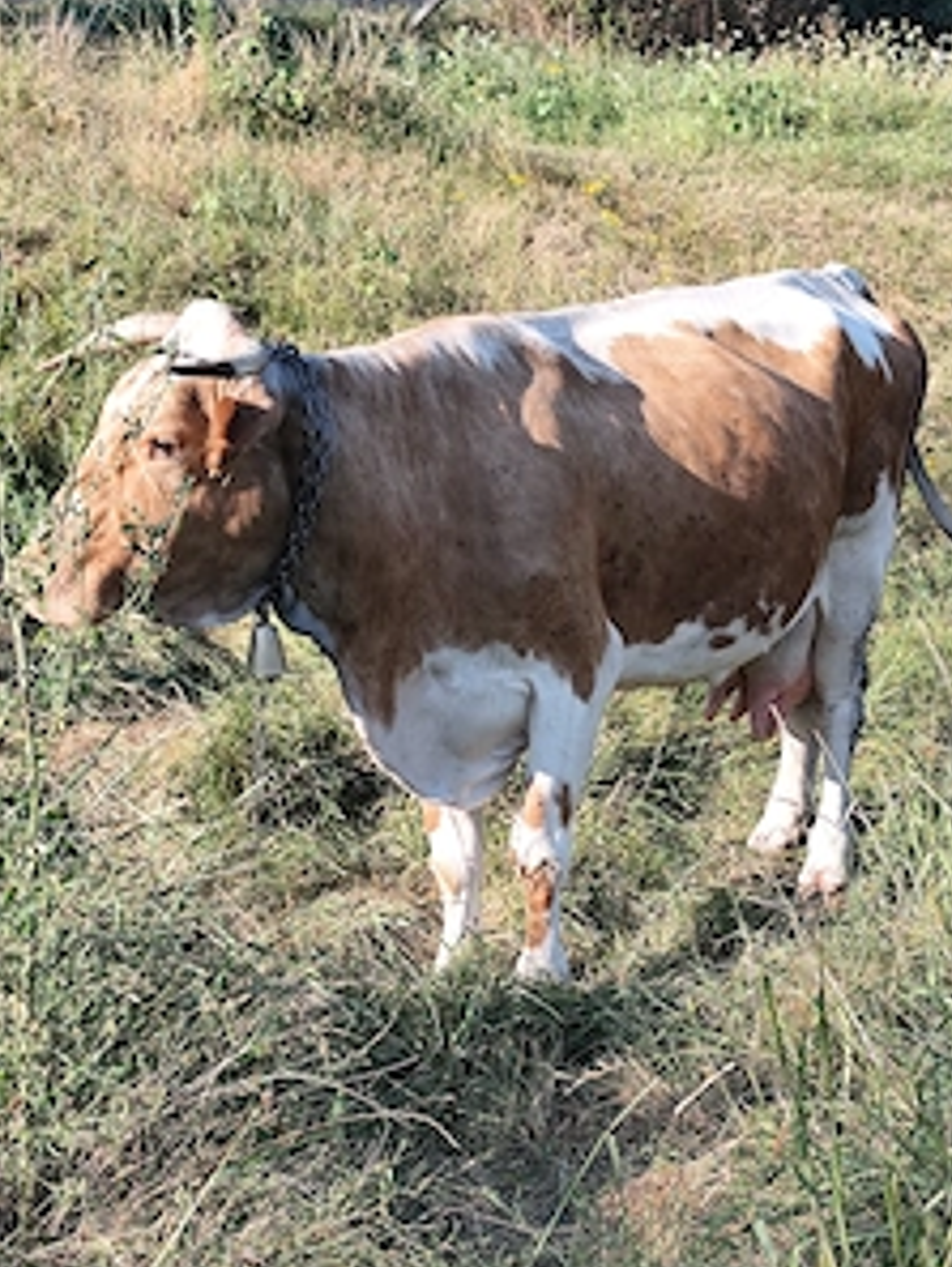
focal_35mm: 62
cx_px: 585
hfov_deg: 23.6
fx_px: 2272
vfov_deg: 31.2
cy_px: 695
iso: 50
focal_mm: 6.19
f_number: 1.65
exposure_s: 1/324
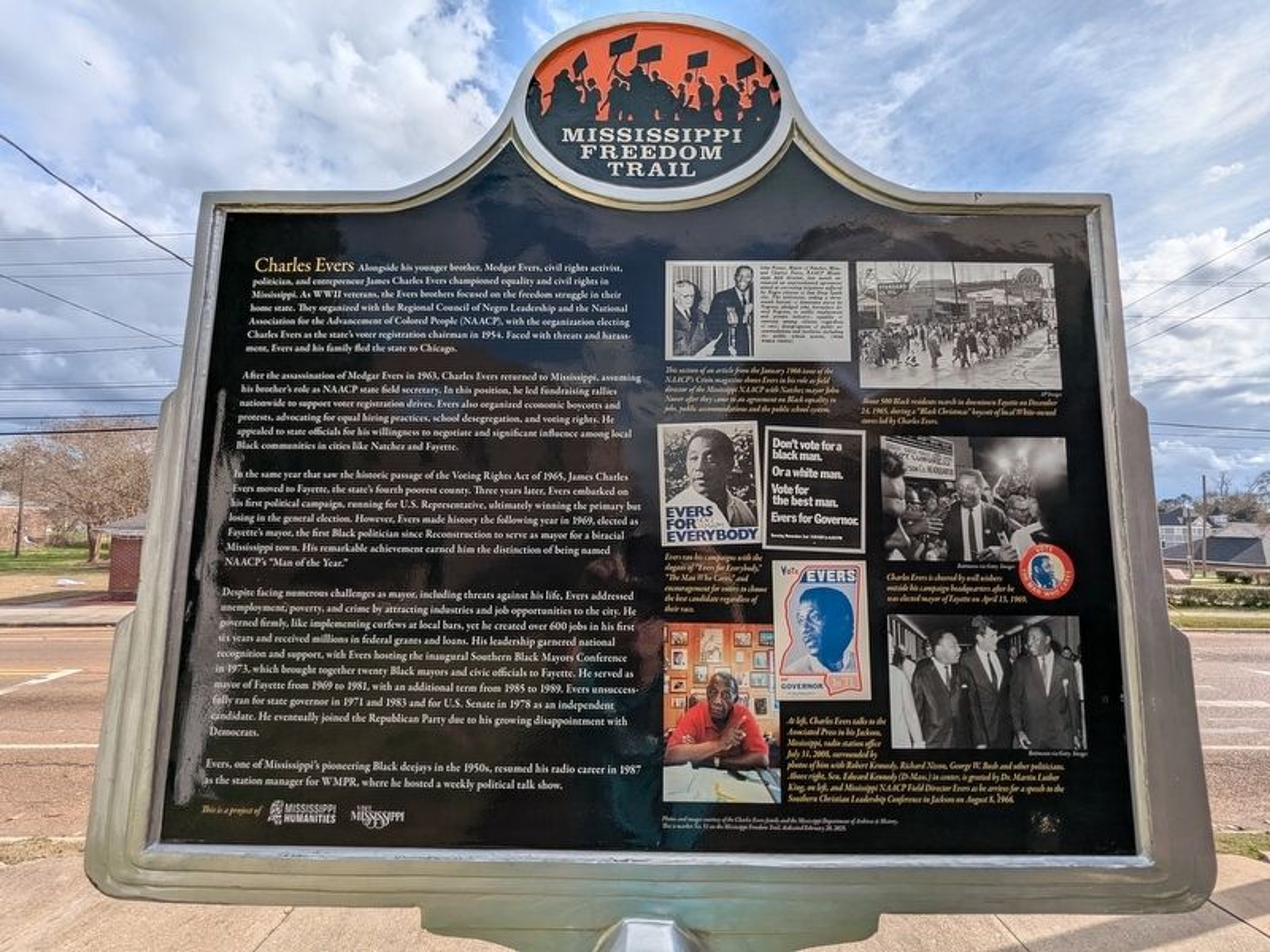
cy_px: 476
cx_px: 635
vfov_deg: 78.1
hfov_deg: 94.5
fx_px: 587
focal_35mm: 16
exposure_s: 1/2114
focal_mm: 2.35
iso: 34
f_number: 2.2
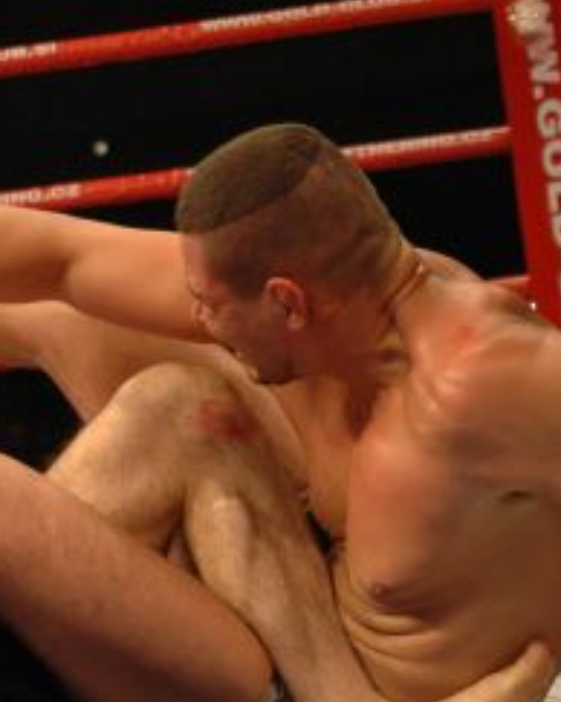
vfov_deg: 15.0
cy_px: 332
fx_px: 2664
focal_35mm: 128
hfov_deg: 12.0
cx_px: 249
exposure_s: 1/400
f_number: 2.8
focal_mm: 35
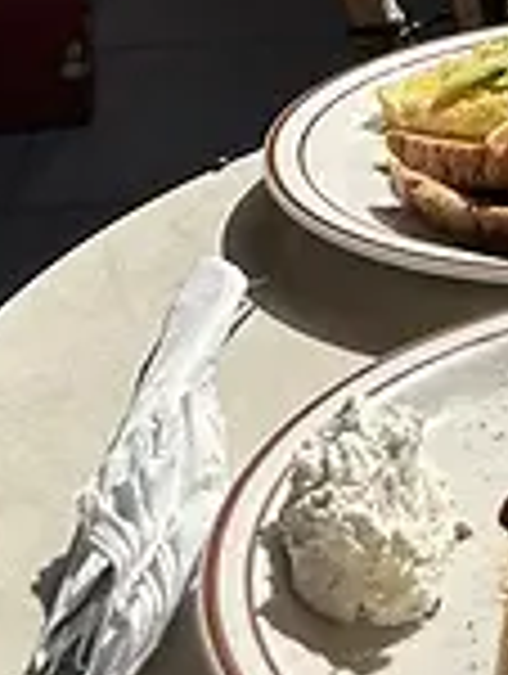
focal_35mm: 104
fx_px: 2029
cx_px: 656
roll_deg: +2.0
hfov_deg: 13.7
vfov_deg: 16.9
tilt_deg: -8.2
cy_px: -378
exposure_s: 1/5587
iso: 50
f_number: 1.5
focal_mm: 5.7
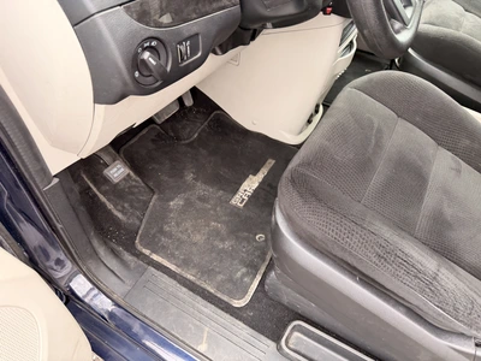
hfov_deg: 71.6
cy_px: 180
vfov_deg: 56.8
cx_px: 240
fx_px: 333
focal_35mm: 24
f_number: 1.78
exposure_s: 1/209
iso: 125
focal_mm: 6.76
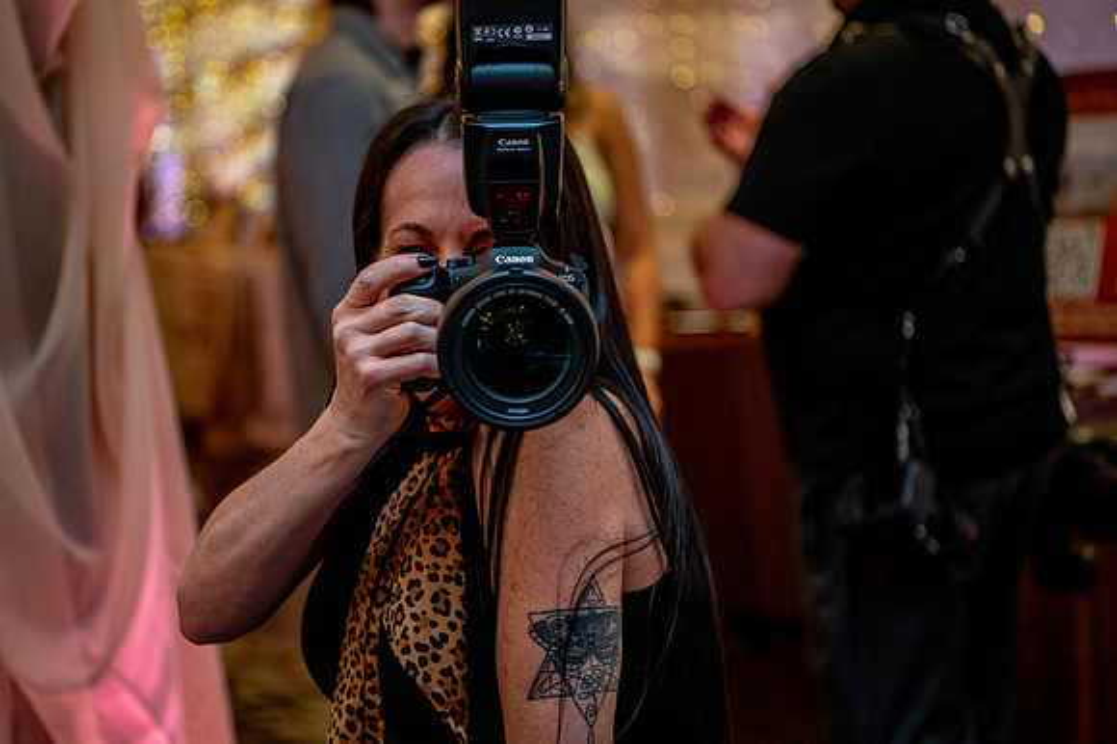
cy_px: 352
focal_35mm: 81
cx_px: 472
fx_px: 2507
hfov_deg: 25.1
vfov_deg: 16.9
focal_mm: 70
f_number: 2.8
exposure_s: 1/250
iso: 2500
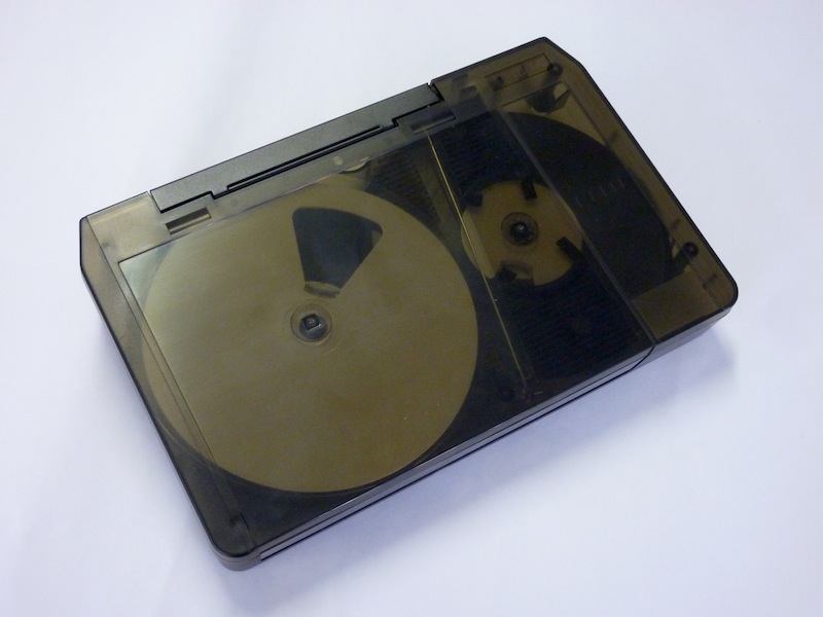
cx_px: 412
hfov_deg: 42.1
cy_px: 308
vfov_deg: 32.2
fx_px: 1070
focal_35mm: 45
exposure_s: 1/40
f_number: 3.7
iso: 400
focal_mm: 7.3
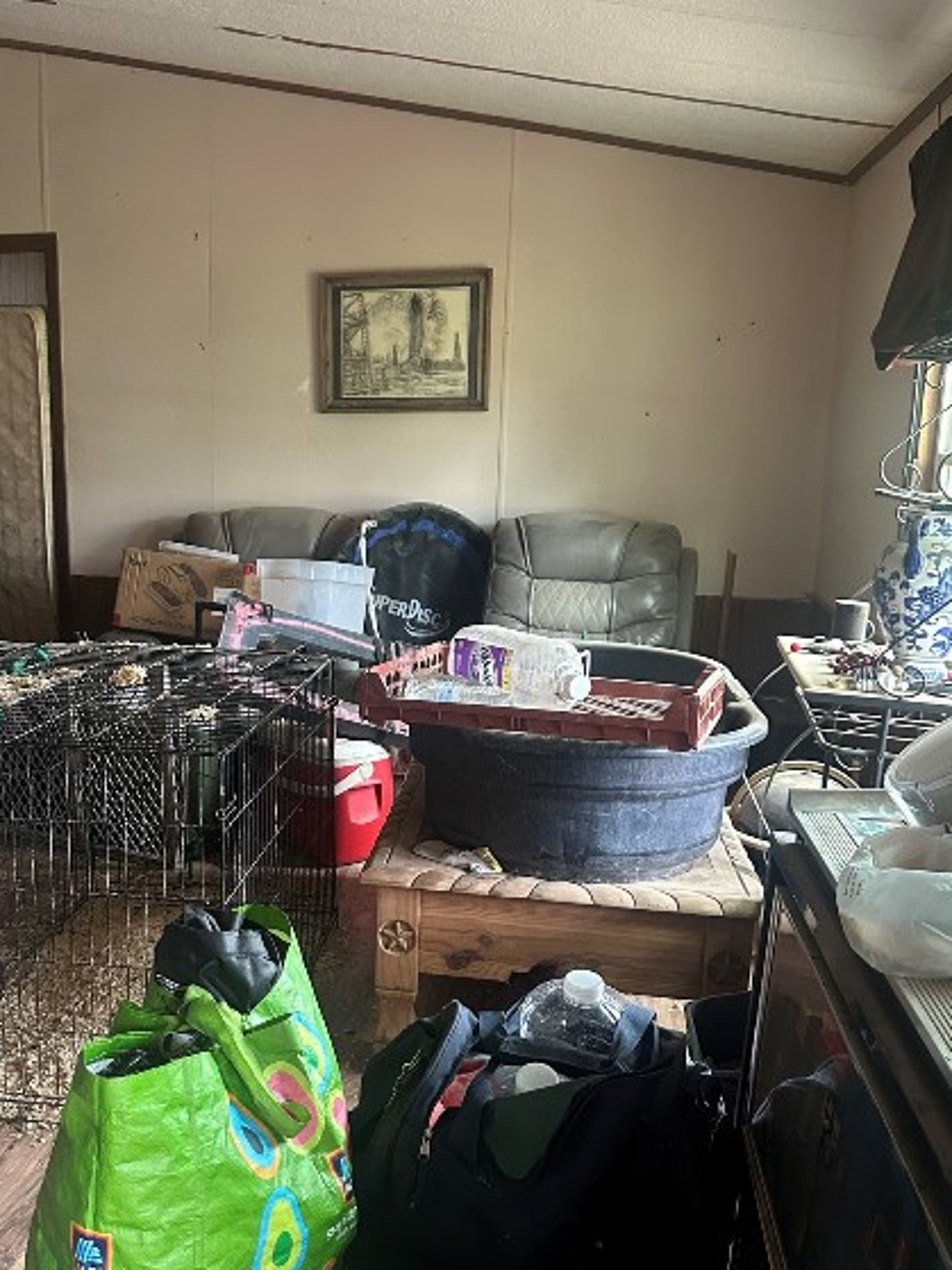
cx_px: 352
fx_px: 1211
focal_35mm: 33
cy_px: 666
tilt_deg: -10.8
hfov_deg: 42.6
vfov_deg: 55.3
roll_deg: -1.0
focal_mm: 6.86
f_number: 1.78
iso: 500
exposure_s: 1/60
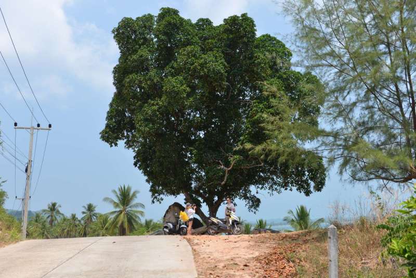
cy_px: 139
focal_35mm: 36
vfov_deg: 36.9
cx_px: 208
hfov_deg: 53.1
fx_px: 416
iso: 100
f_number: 5.6
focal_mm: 36
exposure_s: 1/125
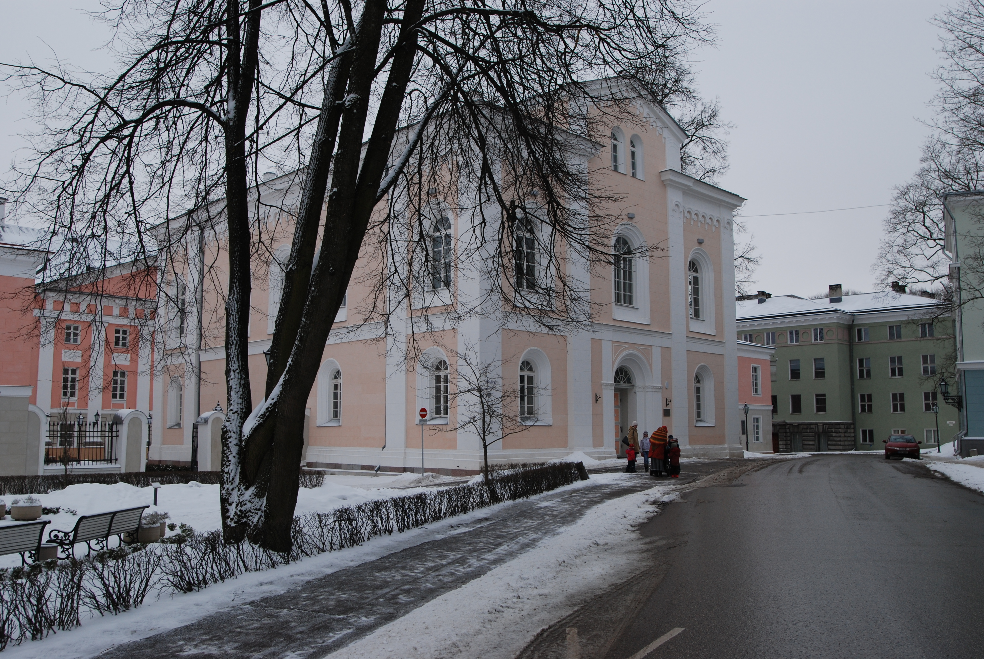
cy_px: 330
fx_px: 821
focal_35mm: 30
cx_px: 492
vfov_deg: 43.7
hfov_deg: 61.9
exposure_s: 1/160
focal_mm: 20
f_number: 6.3
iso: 200
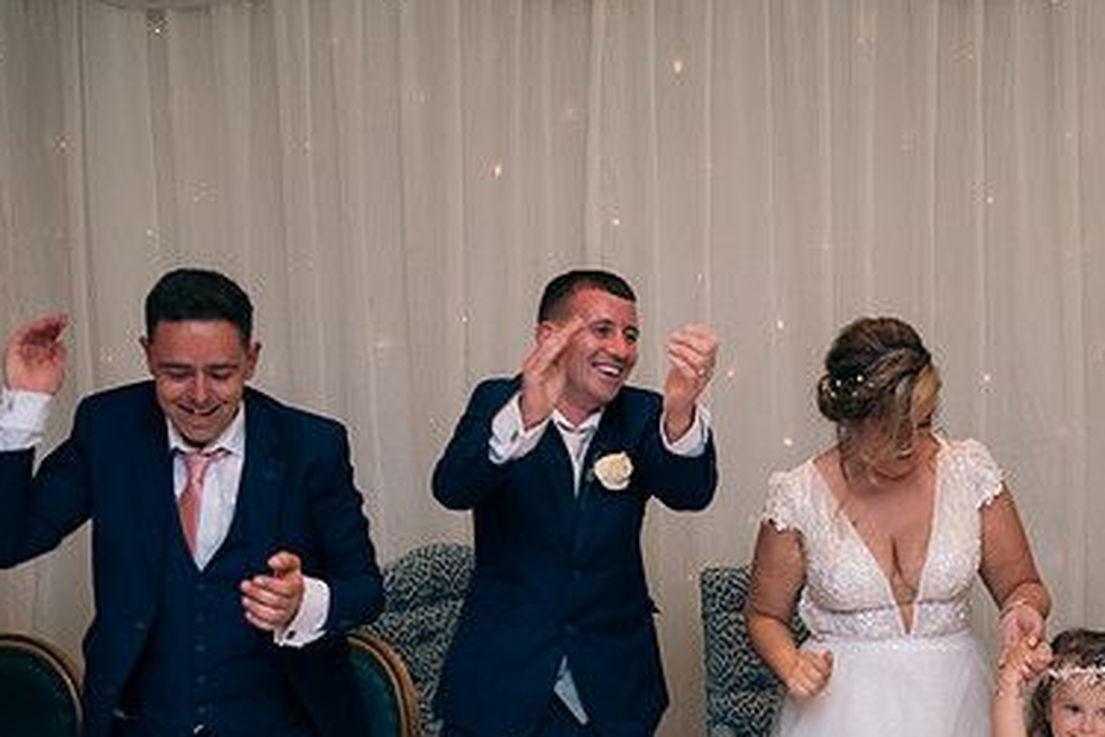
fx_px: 1473
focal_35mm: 48
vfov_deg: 27.8
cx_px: 695
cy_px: 514
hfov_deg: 40.8
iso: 640
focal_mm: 31
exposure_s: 1/160
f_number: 3.5
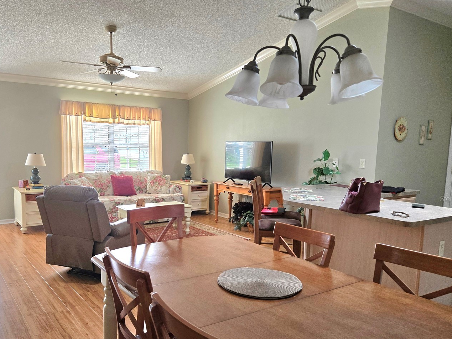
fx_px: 379
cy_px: 198
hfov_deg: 61.3
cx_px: 189
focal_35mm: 29
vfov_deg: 48.0
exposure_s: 1/120
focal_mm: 5.4
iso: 250
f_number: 1.8
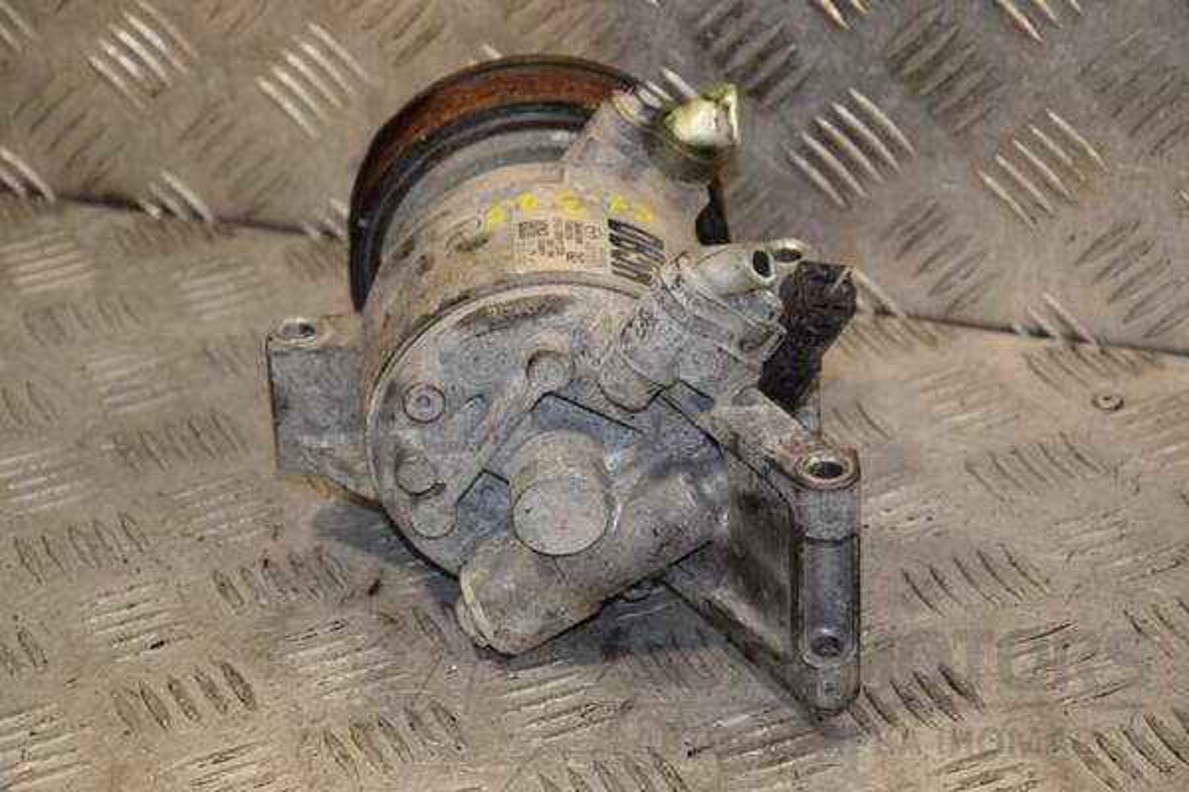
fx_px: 4211
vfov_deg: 10.8
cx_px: 594
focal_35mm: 128
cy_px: 396
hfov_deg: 16.1
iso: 800
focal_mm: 85
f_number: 6.3
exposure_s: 1/200
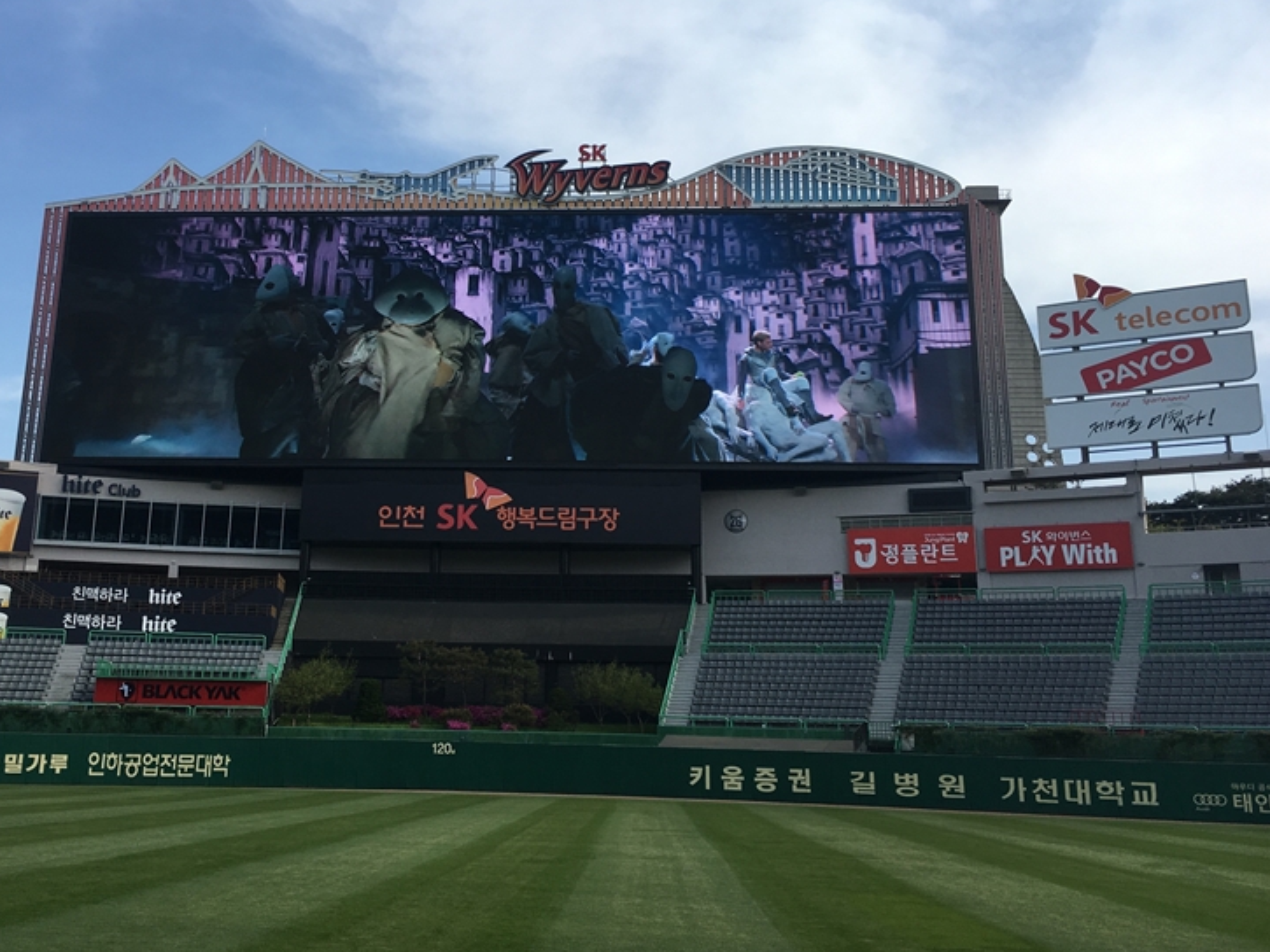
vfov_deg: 39.5
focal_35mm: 36
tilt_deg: +15.0
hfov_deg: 51.1
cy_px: 393
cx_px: 531
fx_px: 1321
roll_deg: -1.9
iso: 25
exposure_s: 1/1183
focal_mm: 4.15
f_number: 2.2
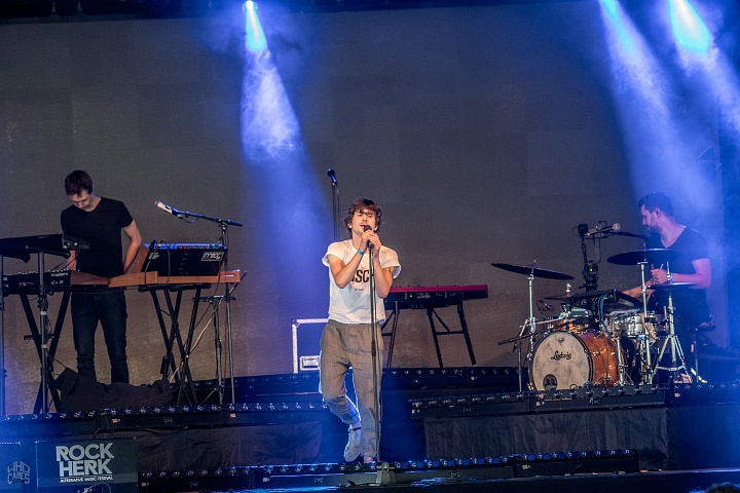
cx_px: 370
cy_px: 246
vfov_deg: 7.9
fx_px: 3576
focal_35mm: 174
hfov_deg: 11.8
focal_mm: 116
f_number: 2.8
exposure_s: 1/100
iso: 800
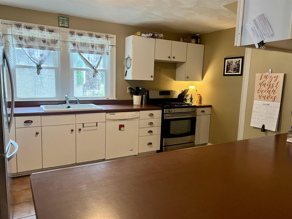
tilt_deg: -8.1
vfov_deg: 53.1
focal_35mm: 26
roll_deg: -2.4
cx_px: 146
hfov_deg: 67.3
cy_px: 110
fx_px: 219
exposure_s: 1/60
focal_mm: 5.7
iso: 125
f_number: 1.5
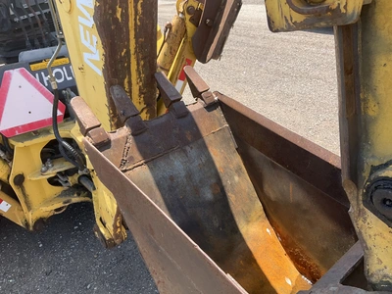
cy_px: 147
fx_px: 328
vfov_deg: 48.2
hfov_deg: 61.7
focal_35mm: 29
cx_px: 196
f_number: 1.8
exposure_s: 1/620
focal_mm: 3
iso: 25
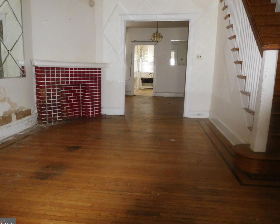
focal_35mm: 27
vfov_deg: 53.2
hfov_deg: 64.0
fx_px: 224
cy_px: 114
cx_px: 133
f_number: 3.4
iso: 640
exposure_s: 1/30
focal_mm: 4.5
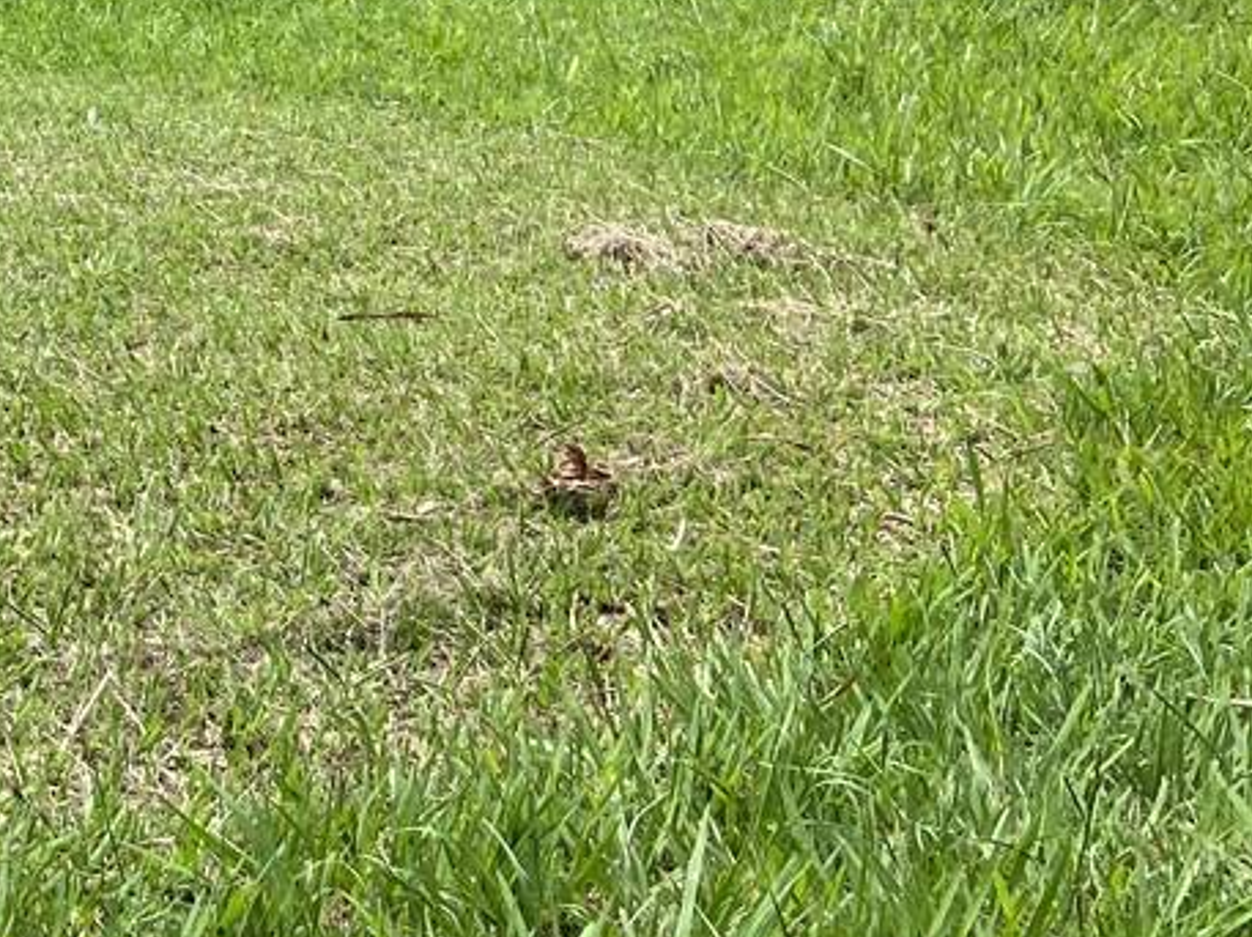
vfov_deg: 17.4
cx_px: -556
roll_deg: +2.4
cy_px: -93
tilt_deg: -3.9
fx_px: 2963
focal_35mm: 82
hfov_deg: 20.8
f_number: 1.8
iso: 32
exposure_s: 1/990
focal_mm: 4.25
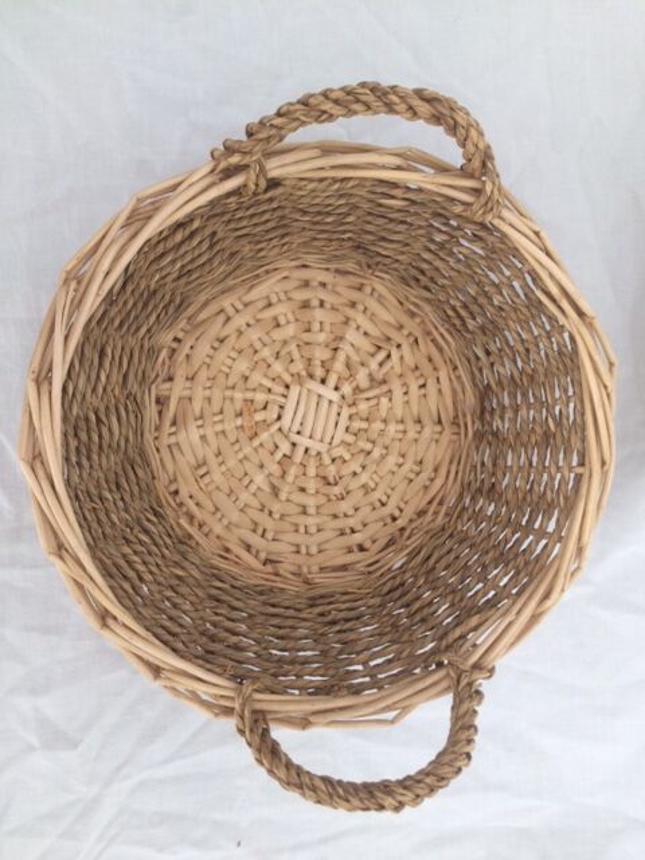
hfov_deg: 48.2
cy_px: 430
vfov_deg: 61.7
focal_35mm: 29
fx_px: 720
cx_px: 322
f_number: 2.2
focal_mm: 4.15
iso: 50
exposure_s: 1/100
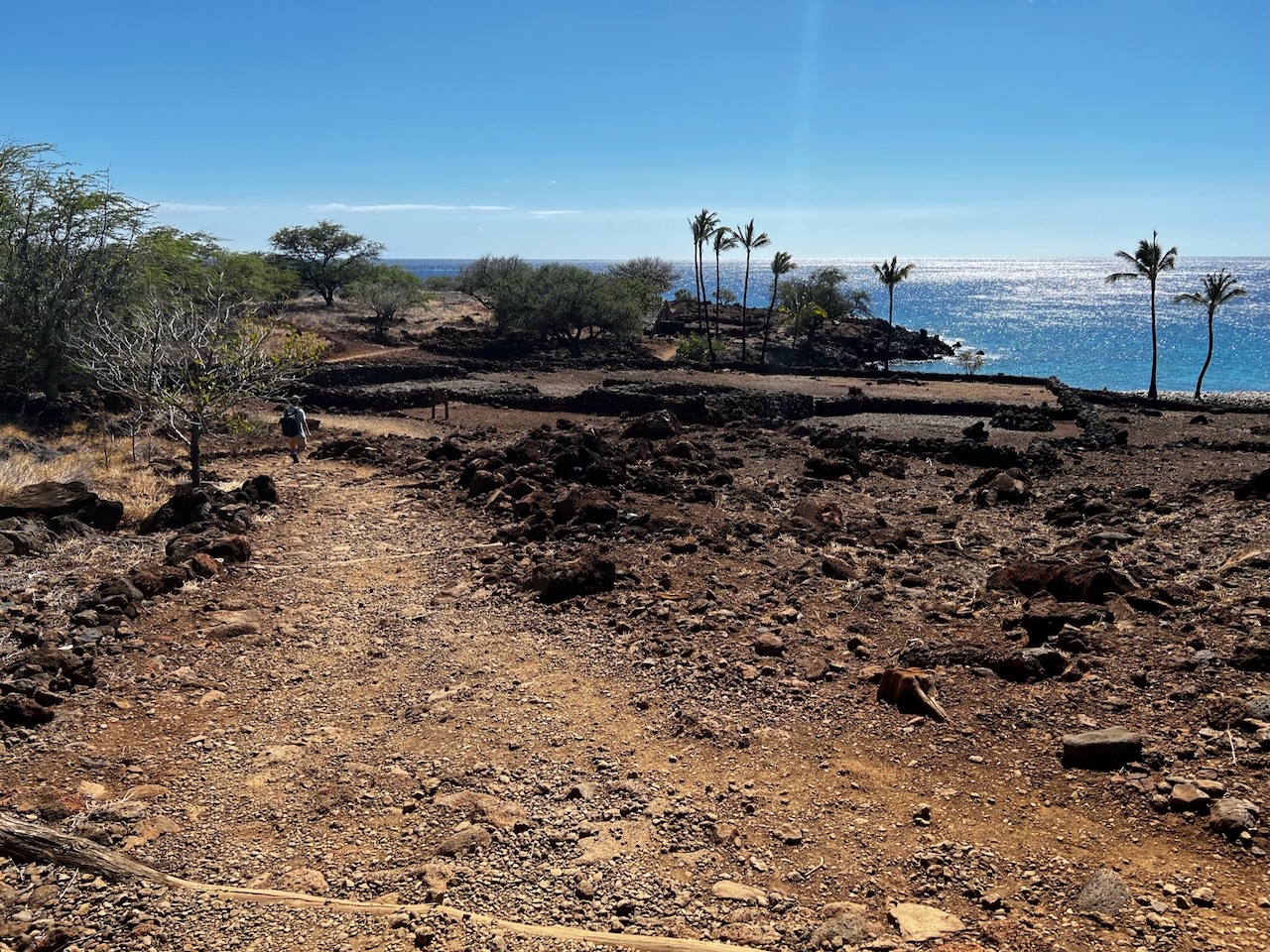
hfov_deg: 67.3
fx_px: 954
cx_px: 635
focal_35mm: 26
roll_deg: +0.2
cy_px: 476
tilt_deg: -12.4
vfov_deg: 53.1
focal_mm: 5.7
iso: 50
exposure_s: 1/4831
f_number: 1.5
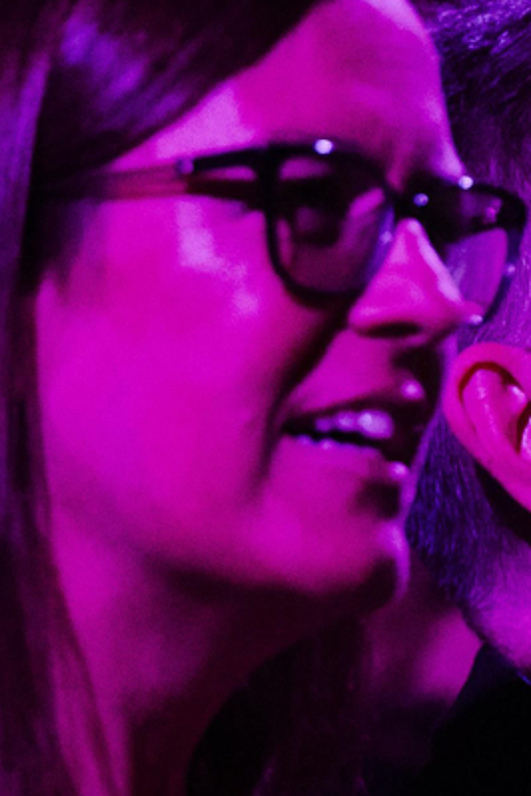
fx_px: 12854
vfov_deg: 3.5
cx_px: -200
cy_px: 270
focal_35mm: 581
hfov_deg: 2.4
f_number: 2.8
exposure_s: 1/200
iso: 3200
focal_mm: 116
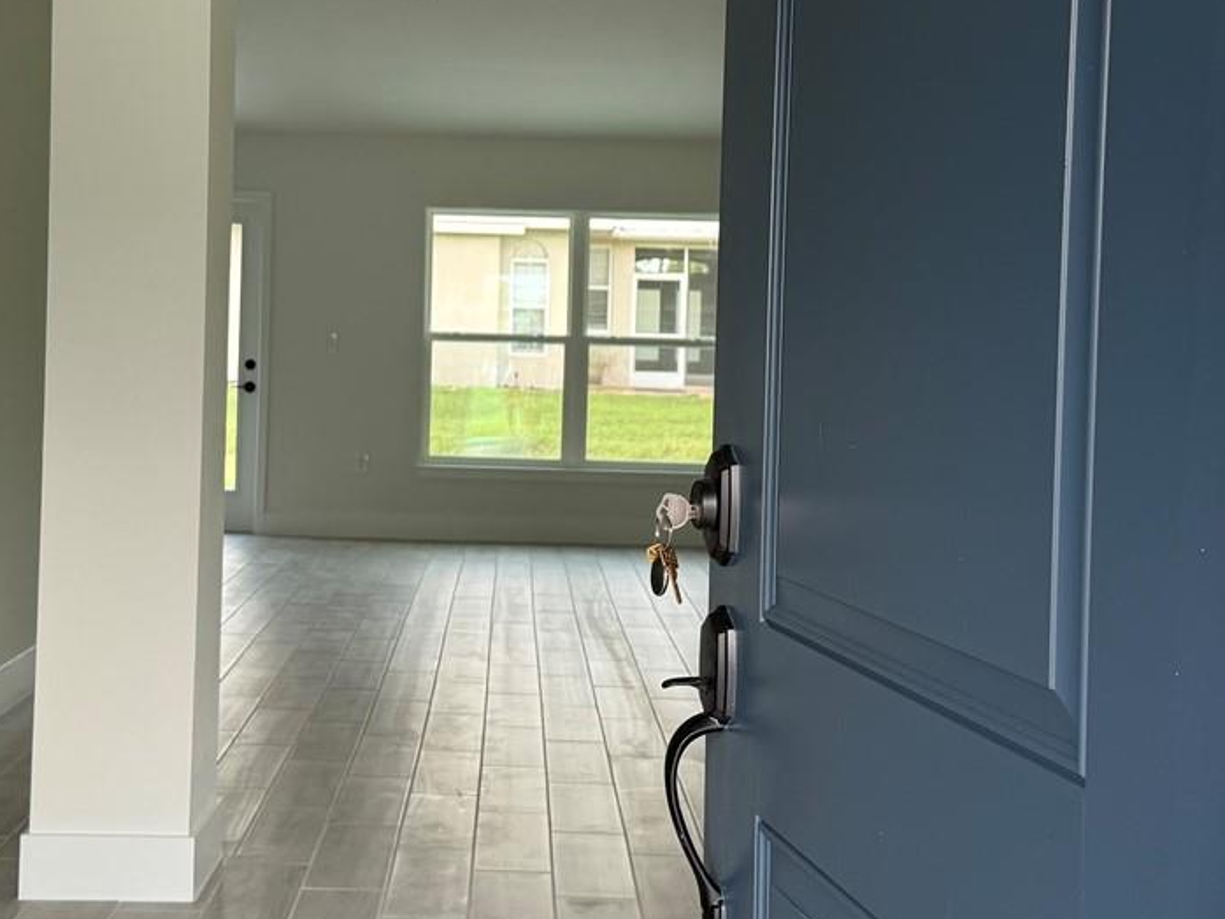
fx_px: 1947
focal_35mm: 55
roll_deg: -1.9
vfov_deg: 26.5
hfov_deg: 34.8
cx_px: 467
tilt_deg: -1.3
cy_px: 381
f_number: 1.78
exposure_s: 1/121
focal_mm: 6.76
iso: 80
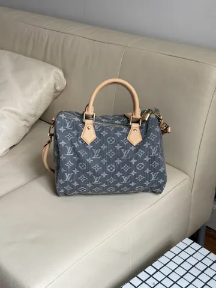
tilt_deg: -28.9
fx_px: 399
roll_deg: +0.9
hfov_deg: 30.3
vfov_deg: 39.7
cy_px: 144
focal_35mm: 48
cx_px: 108
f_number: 1.78
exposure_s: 1/60
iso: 125
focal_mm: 6.76
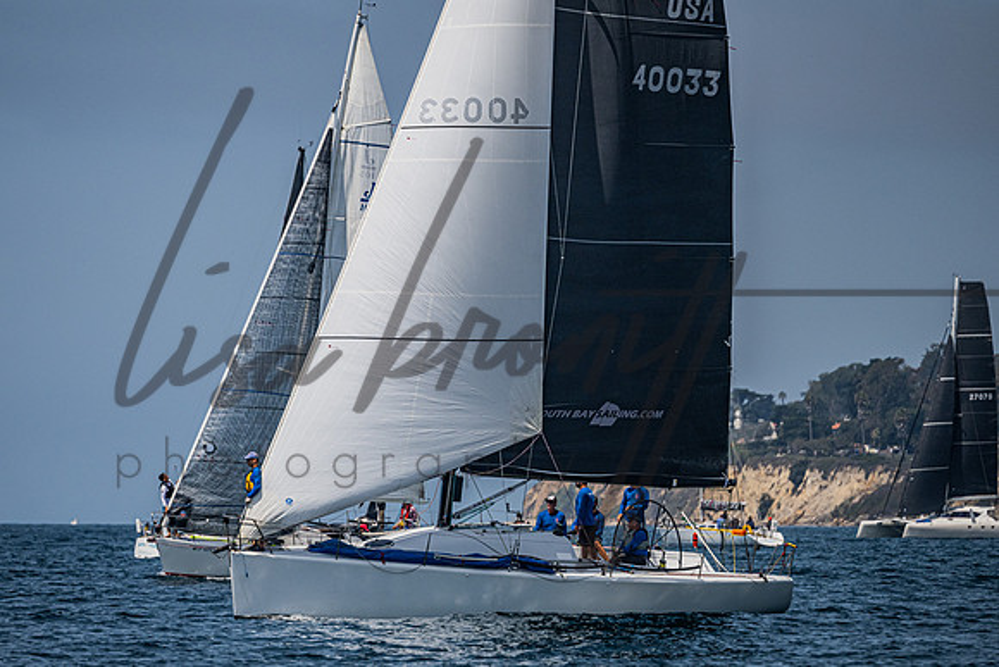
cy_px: 293
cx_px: 442
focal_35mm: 409
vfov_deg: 3.4
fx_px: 11338
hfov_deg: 5.0
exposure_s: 1/6400
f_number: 5.3
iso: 400
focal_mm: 300
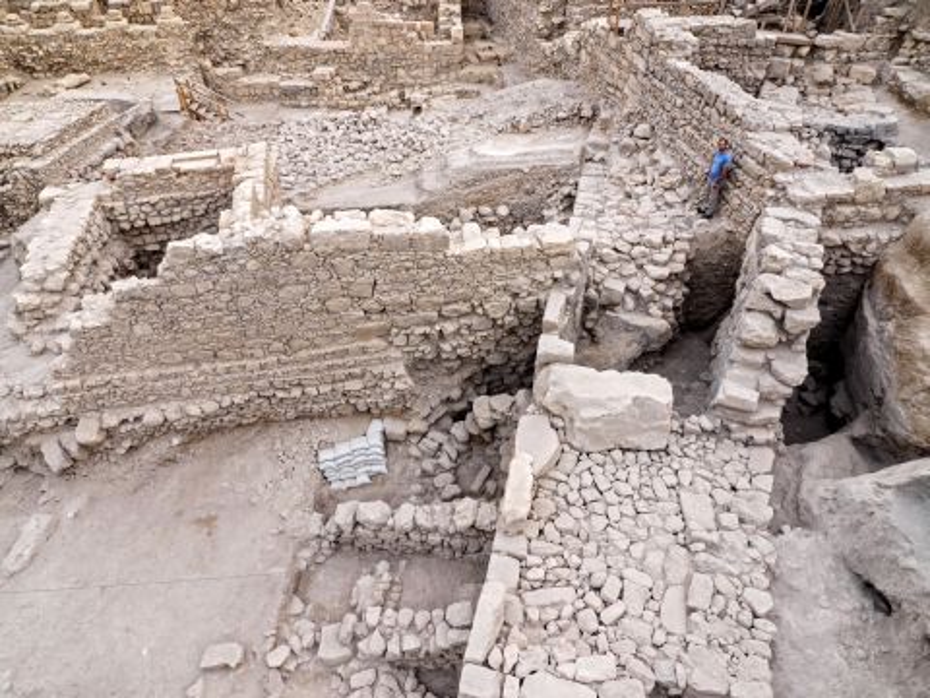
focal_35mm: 22
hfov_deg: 76.4
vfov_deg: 61.1
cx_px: 465
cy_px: 349
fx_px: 591
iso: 500
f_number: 8
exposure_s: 1/60
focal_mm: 11
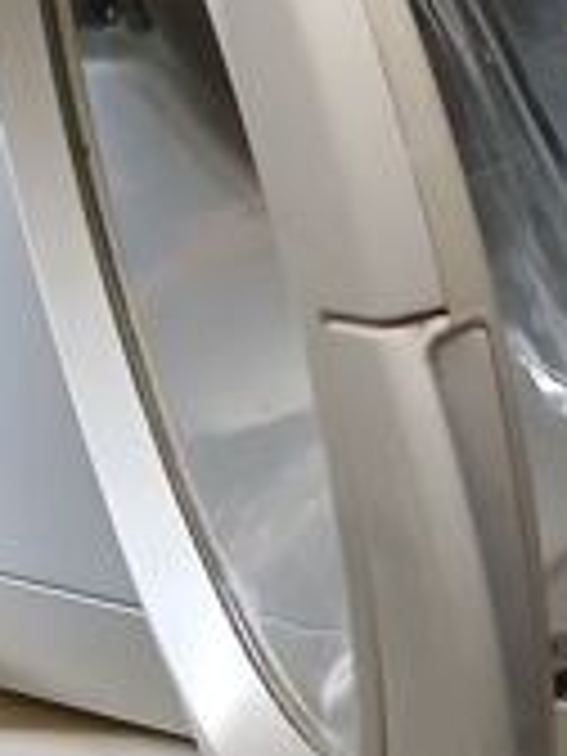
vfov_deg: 19.2
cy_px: -40
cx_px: 630
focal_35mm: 99
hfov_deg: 14.6
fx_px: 2162
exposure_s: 1/25
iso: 400
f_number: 1.8
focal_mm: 3.98
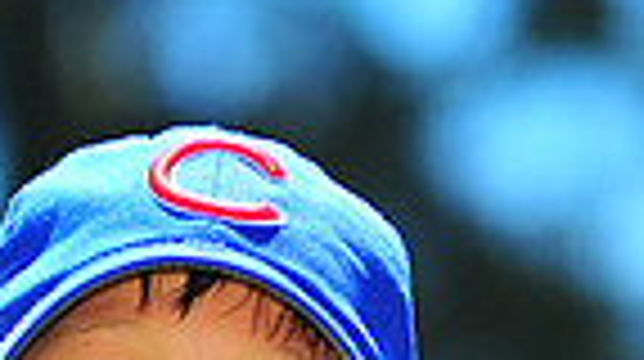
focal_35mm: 766
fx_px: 13063
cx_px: 180
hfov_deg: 2.8
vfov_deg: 1.6
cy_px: 810
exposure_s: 1/640
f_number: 5
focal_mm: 180
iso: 200
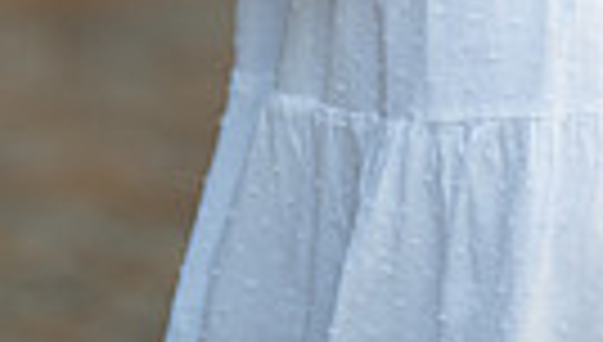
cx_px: 378
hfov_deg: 7.2
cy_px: -621
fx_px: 4774
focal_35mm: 298
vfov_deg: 4.0
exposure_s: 1/320
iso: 160
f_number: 1.2
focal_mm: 85
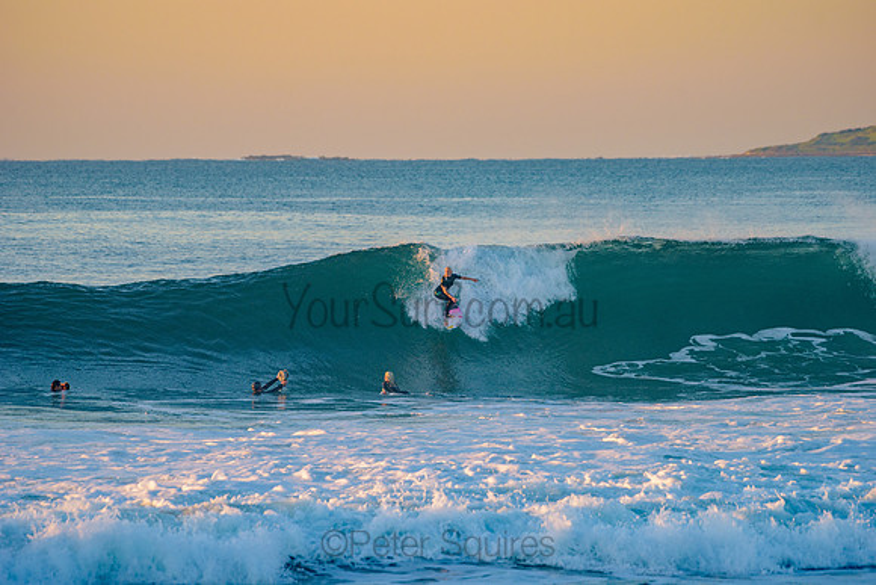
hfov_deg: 7.4
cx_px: 438
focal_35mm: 280
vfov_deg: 4.9
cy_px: 292
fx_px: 6815
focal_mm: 280
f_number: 5.6
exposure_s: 1/400
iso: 220
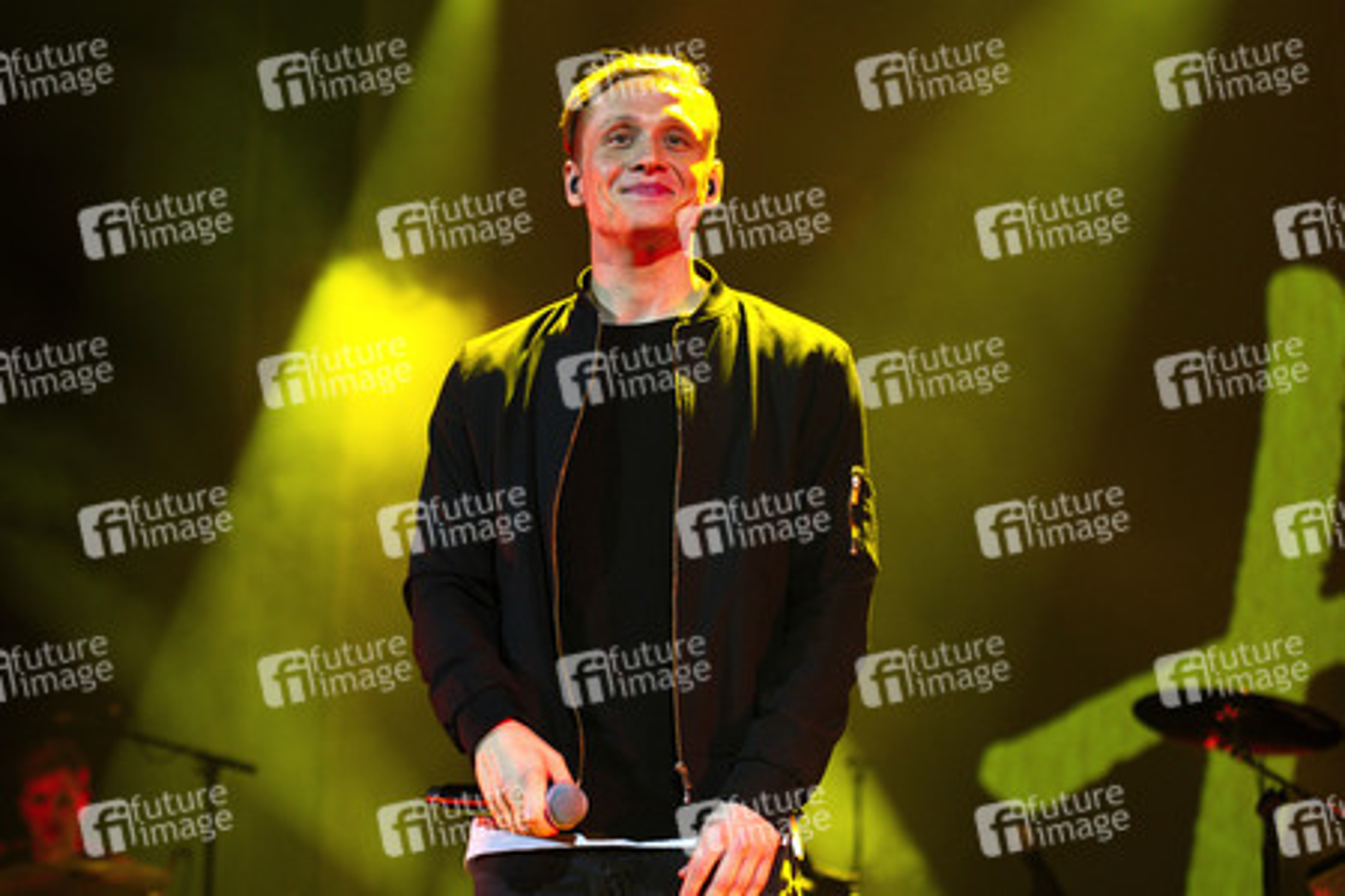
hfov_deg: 28.8
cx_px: 672
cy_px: 448
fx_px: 2615
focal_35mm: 70
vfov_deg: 19.5
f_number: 3.5
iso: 3200
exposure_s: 1/200
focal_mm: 70
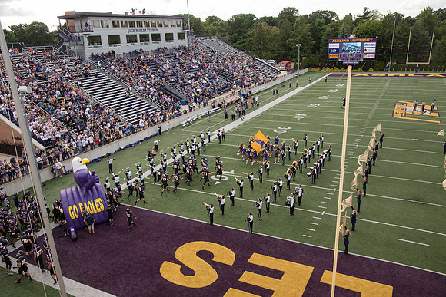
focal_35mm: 28
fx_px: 347
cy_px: 148
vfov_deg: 46.4
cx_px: 223
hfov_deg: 65.5
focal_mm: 28
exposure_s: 1/640
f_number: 6.3
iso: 640
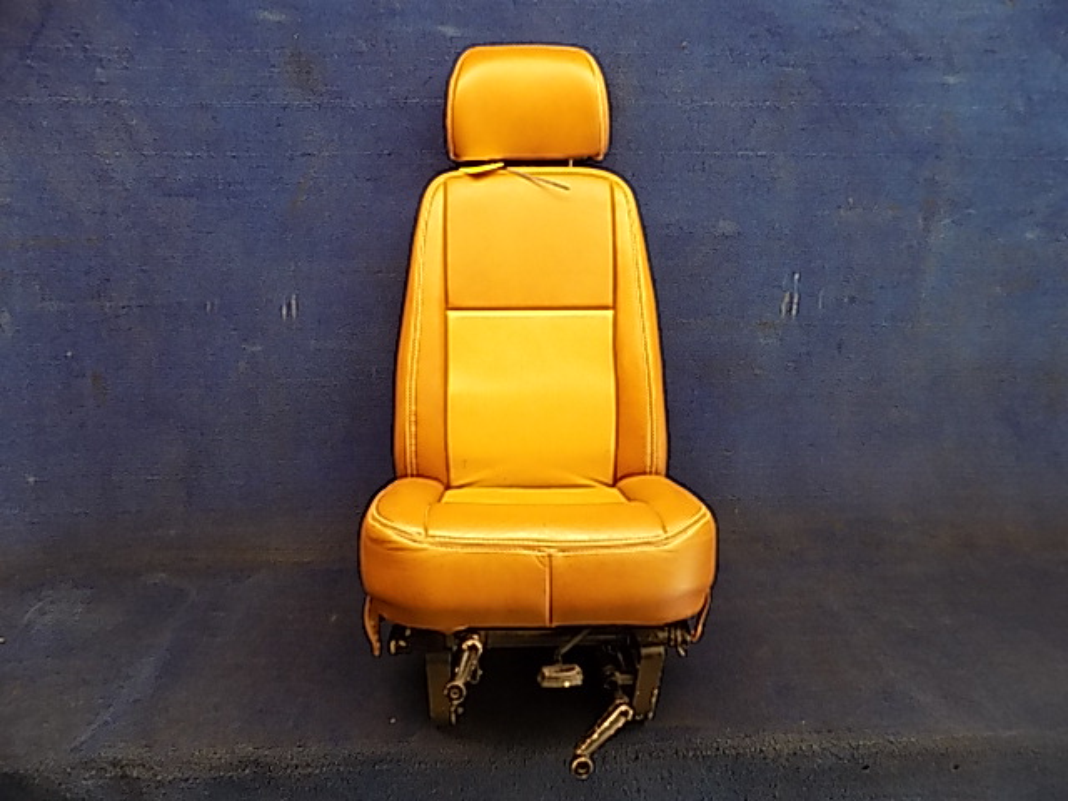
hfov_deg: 73.9
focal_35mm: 23
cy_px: 400
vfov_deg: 58.9
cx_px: 534
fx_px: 710
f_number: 3.1
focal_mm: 4
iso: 180
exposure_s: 1/30
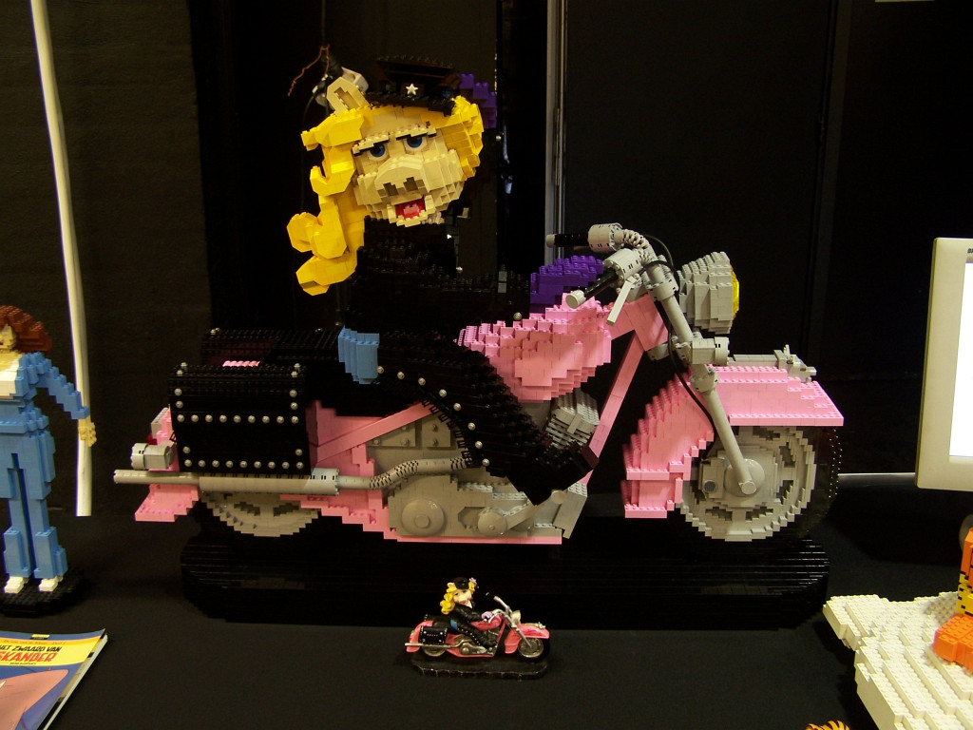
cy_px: 365
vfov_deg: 37.7
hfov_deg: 49.0
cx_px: 486
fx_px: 1068
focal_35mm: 38
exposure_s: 1/2
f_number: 2.8
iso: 80
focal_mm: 6.3
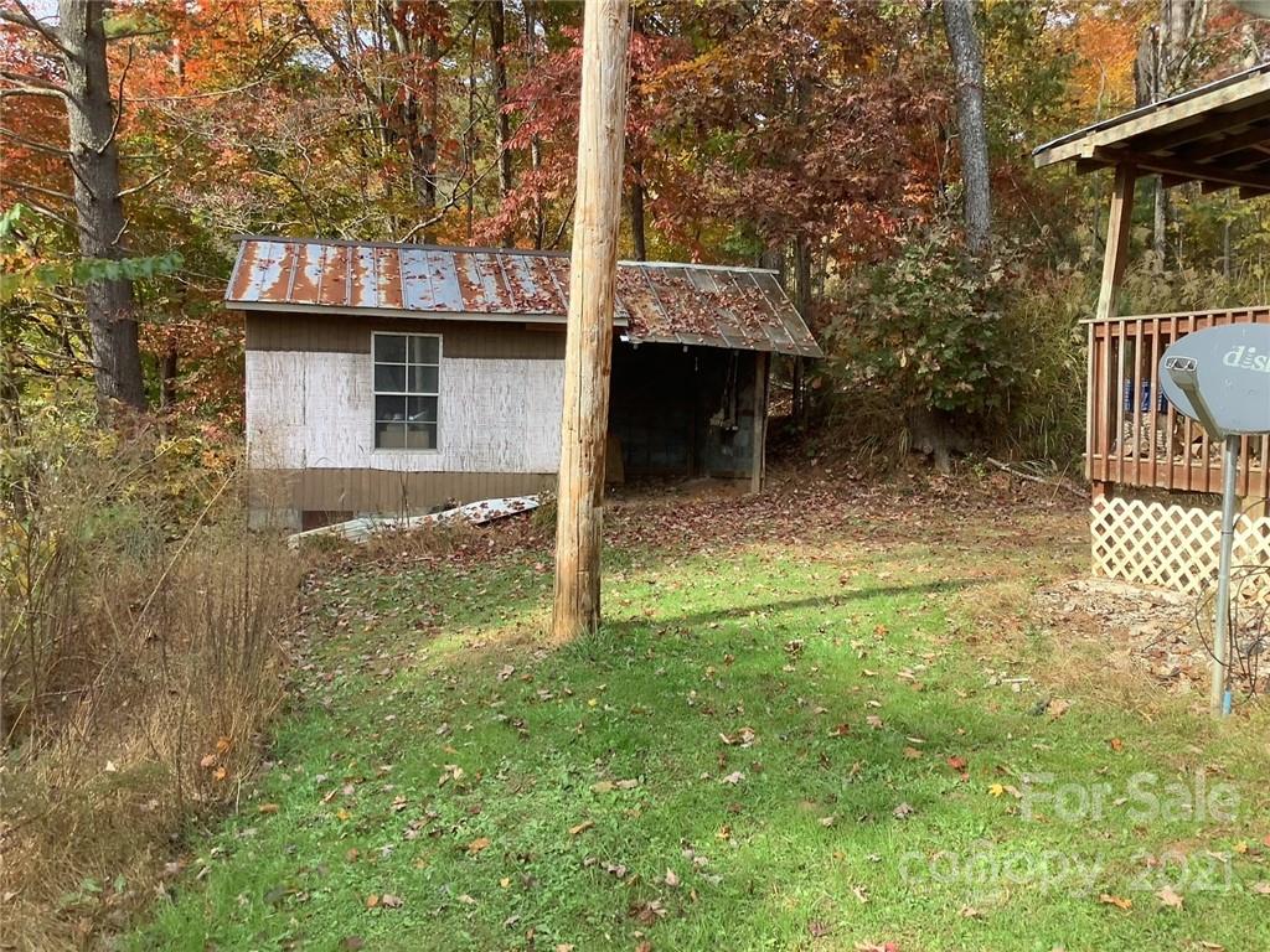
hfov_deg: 58.4
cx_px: 635
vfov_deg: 45.4
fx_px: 1137
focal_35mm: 31
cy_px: 476
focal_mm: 3.3
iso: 25
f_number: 2.4
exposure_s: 1/199
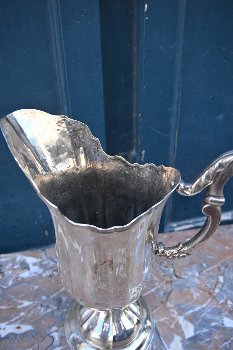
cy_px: 175
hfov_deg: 44.6
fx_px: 284
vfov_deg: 63.2
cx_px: 116
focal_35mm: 29
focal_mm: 19.5
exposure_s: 1/250
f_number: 4
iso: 280
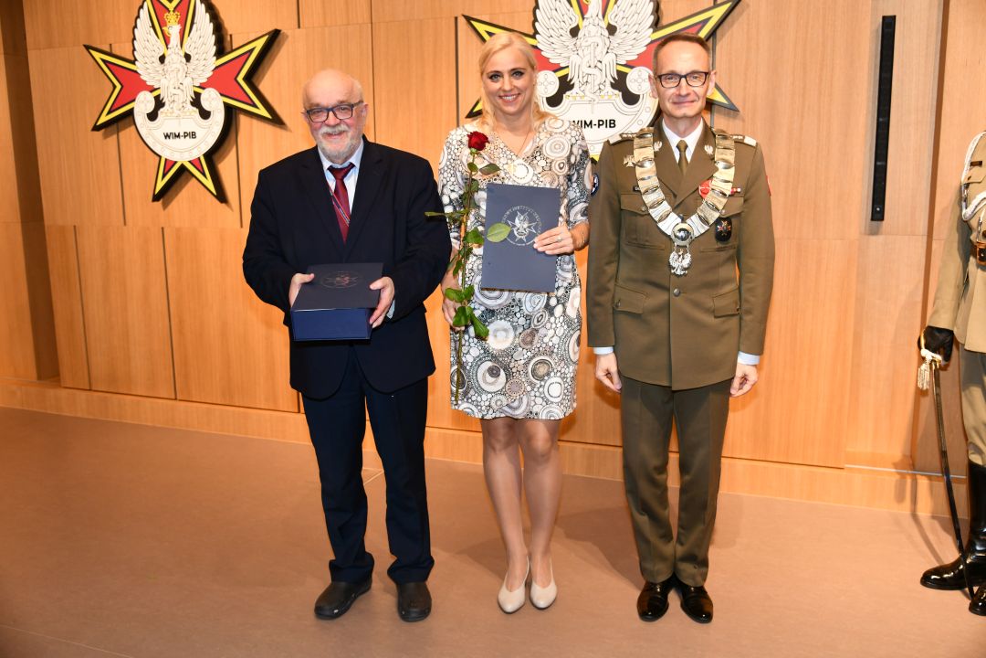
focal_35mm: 32
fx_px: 876
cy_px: 329
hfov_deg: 58.7
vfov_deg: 41.1
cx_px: 493
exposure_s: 1/60
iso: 720
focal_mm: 32
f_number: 4.5
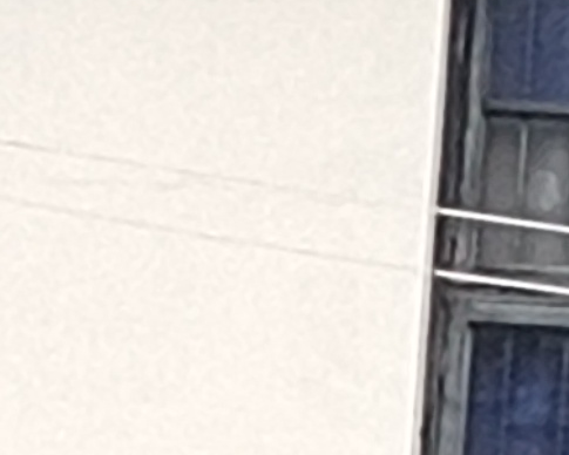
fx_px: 15493
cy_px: 1938
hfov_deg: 2.1
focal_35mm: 920
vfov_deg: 1.7
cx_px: -854
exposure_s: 1/100
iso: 153
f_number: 1.9
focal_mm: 5.52
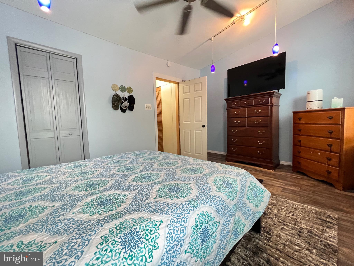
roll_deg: +1.7
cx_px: 177
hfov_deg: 106.2
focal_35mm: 13
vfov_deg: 89.9
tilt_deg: -4.2
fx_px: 133
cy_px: 133
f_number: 1.8
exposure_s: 1/60
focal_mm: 1.57
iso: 640
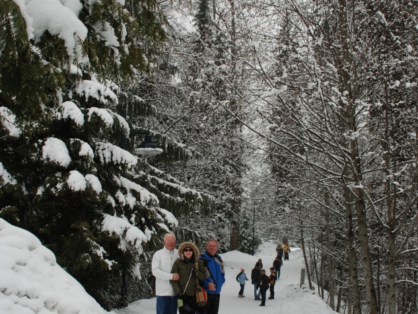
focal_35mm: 48
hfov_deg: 39.6
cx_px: 207
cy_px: 162
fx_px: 580
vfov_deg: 30.3
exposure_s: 1/160
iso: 100
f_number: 6.3
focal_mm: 22
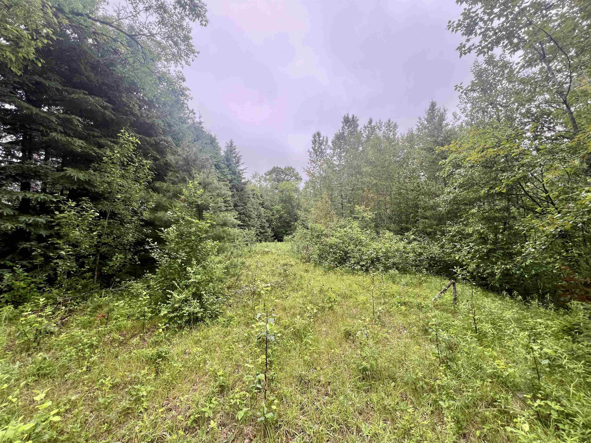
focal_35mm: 13
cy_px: 222
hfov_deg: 106.2
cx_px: 296
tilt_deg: +3.5
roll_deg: +0.8
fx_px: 222
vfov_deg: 89.9
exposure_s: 1/99
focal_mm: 1.57
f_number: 1.8
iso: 64
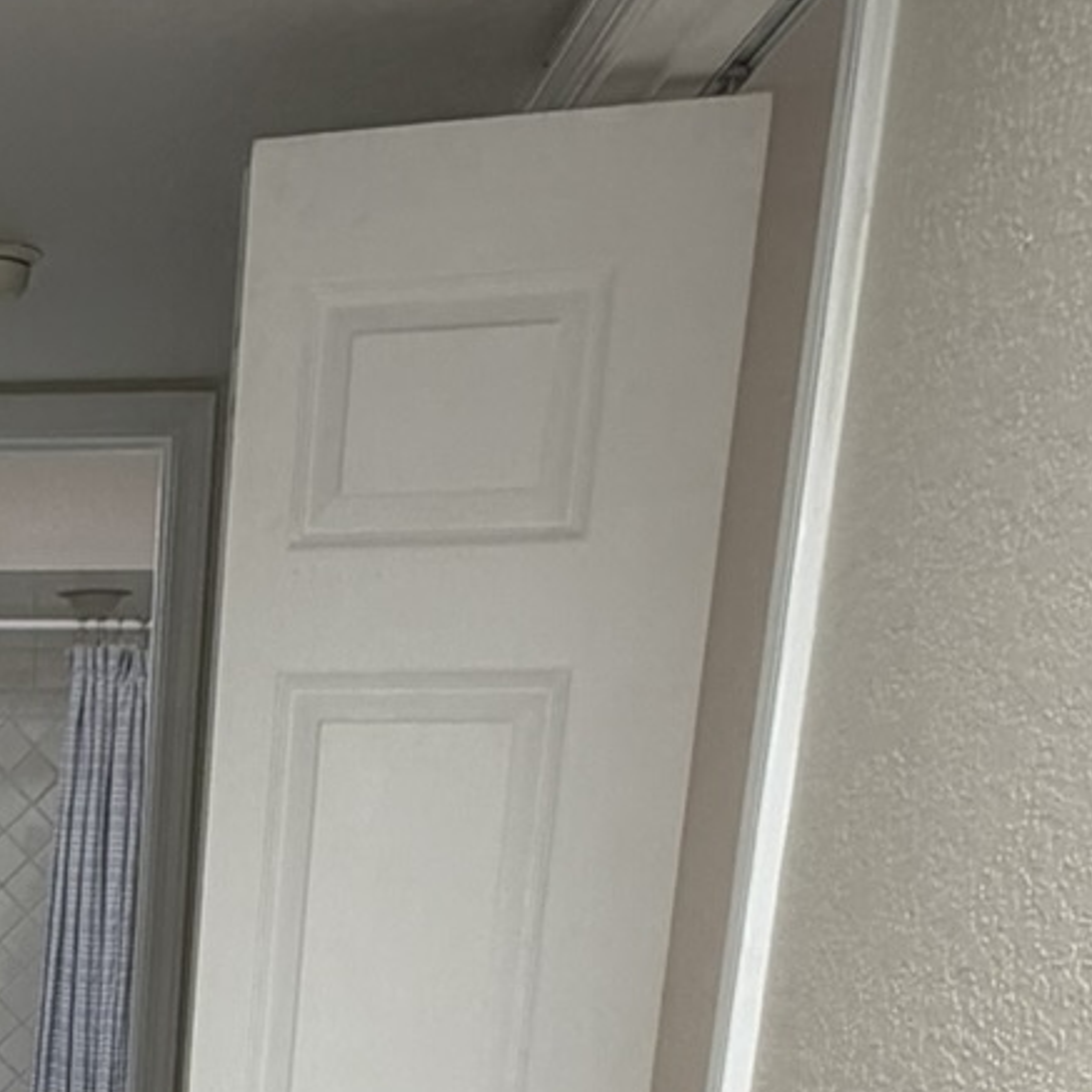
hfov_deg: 26.1
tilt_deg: -14.5
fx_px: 2070
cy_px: 1407
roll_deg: -1.4
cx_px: -247
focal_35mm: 58
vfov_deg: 25.6
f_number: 2.2
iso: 80
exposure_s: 1/121
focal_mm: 2.22
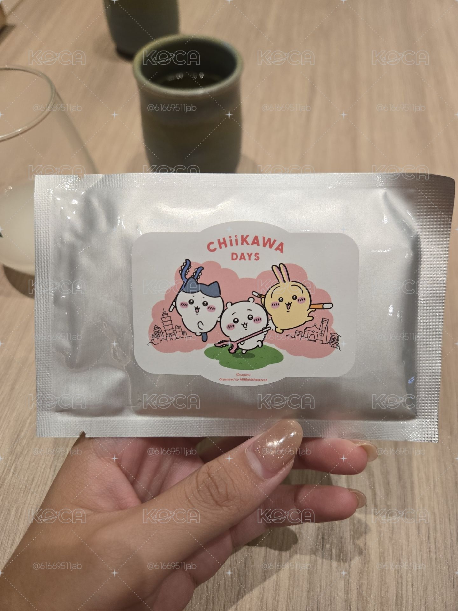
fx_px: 406
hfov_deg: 58.9
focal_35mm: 23
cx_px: 229
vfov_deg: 73.9
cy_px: 306
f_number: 1.8
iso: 125
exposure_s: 1/120
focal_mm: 5.4
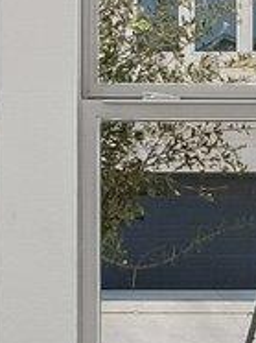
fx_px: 1571
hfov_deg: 9.3
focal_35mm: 159
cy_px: 183
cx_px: 33
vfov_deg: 12.4
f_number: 8
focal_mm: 10
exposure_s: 1/50
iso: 400
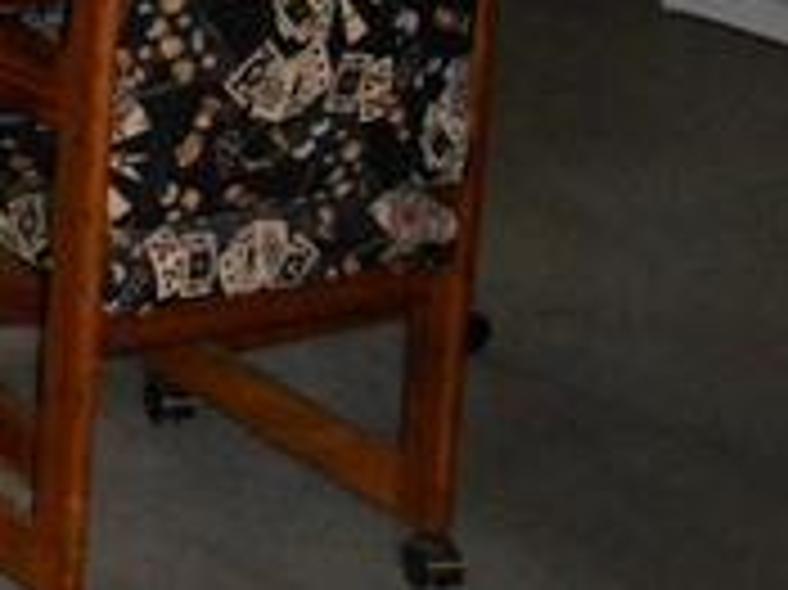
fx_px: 2912
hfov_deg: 13.9
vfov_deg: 10.9
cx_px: -576
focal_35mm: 128
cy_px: -446
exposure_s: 1/30
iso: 360
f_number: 3.7
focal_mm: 6.3
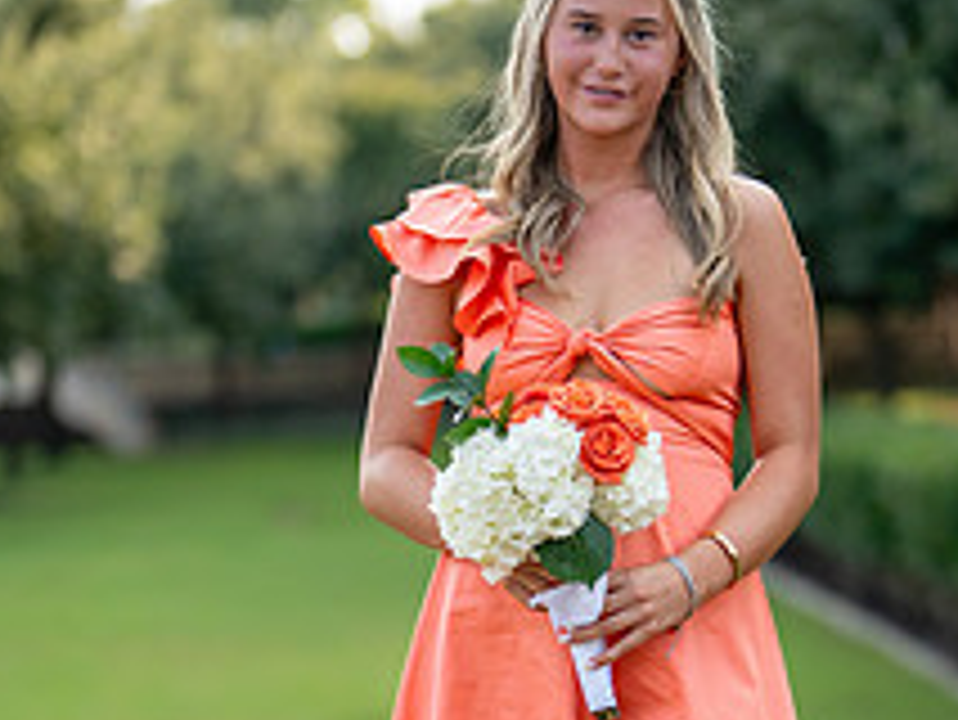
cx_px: 661
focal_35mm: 149
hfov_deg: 13.2
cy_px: 686
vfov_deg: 9.9
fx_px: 4126
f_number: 1.2
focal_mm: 50
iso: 200
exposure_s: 1/2000
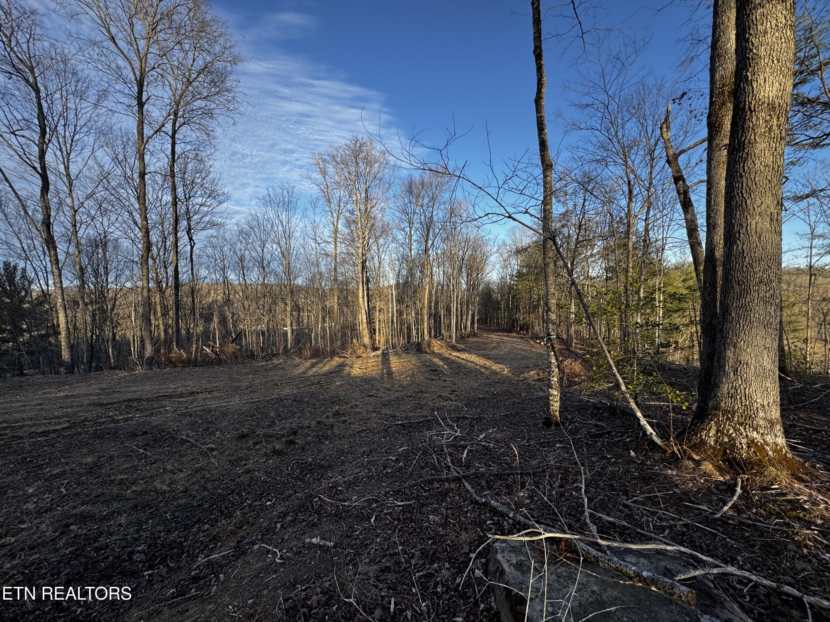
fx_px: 336
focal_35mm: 14
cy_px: 311
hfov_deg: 102.1
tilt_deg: -2.1
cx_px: 415
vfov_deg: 85.7
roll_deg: +0.8
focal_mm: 2.22
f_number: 2.2
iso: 40
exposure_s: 1/591
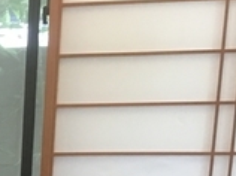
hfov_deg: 12.5
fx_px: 1001
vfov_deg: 9.0
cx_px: -160
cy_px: 440
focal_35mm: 147
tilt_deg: -16.2
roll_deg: +0.7
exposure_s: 1/15
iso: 64
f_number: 2.2
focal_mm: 4.15
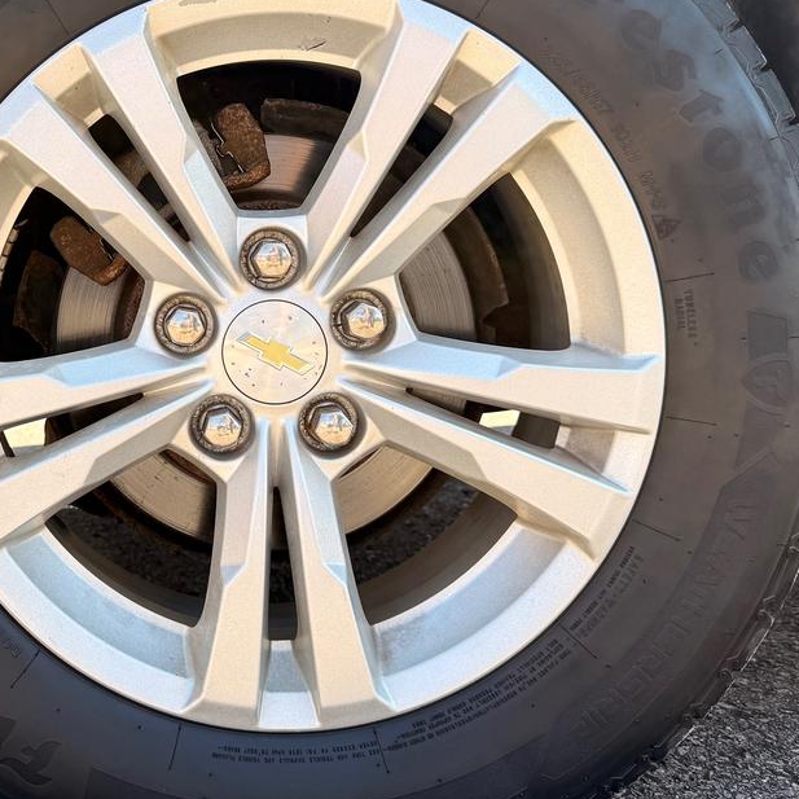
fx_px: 1149
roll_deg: +5.4
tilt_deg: -3.3
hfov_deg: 36.7
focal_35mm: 44
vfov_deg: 38.0
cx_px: 135
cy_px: 286
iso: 80
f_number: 1.78
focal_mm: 6.76
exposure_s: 1/849
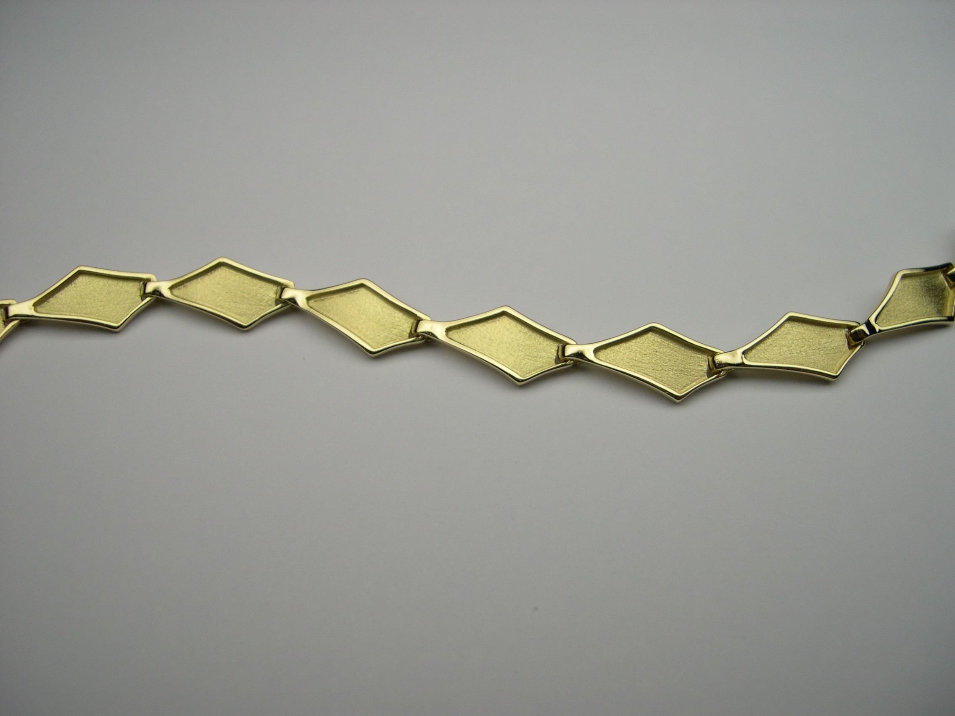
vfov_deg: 37.7
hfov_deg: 49.0
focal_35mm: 38
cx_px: 478
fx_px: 1048
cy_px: 358
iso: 100
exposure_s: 1/459
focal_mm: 8
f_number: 2.8
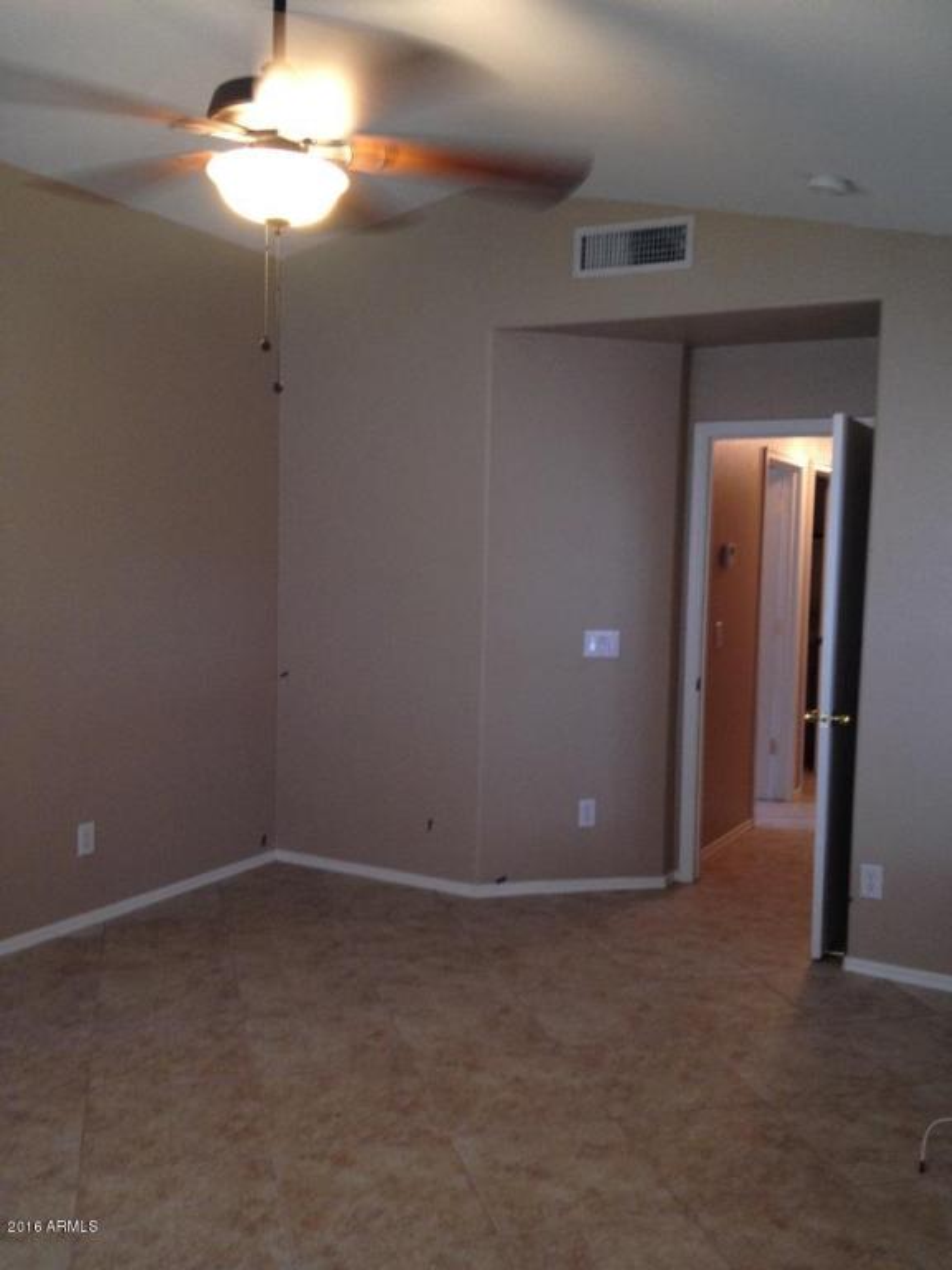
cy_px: 635
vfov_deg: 52.6
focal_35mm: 35
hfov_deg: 40.7
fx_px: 1283
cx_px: 476
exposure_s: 1/20
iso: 100
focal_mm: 4.28
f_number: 2.4
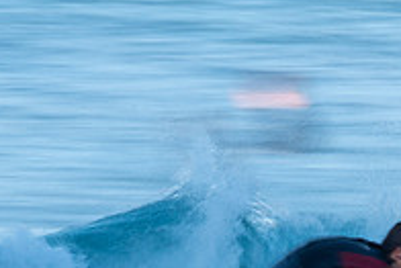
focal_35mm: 2214
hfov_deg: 0.9
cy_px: 337
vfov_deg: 0.6
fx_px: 24679
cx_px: 309
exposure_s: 1/20
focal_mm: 500
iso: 100
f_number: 20
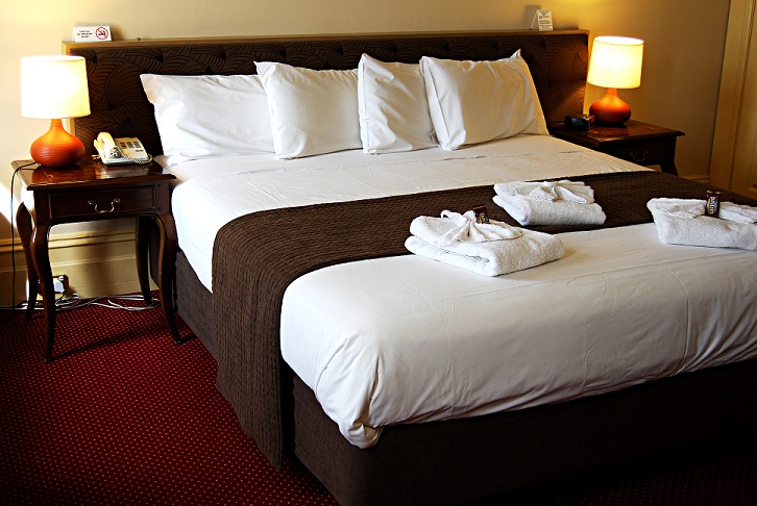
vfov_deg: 32.0
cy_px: 253
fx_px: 884
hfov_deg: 46.3
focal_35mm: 42
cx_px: 378
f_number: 4.2
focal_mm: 28
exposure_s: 1/40
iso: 200
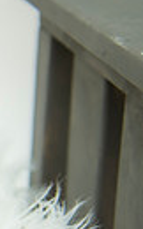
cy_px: 260
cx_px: -327
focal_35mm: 181
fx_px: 1131
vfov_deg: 11.4
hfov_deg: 6.4
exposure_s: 1/125
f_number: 2.8
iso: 200
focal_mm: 38
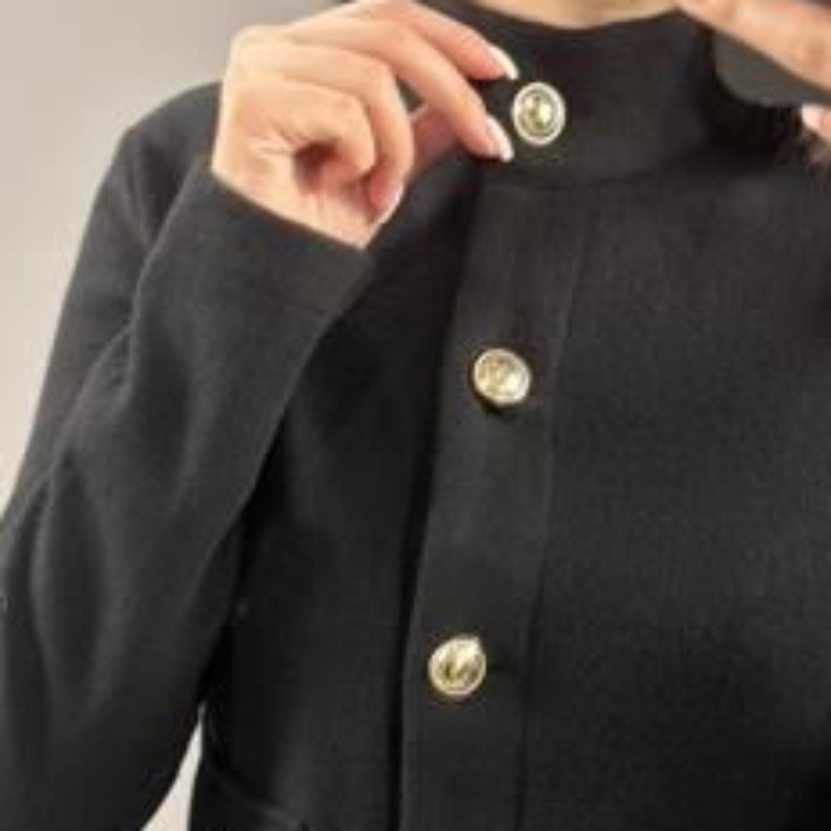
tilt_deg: -37.0
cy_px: 707
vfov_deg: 22.3
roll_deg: +8.6
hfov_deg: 22.8
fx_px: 2064
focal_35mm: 76
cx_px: 410
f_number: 1.78
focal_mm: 6.86
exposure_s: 1/50
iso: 250
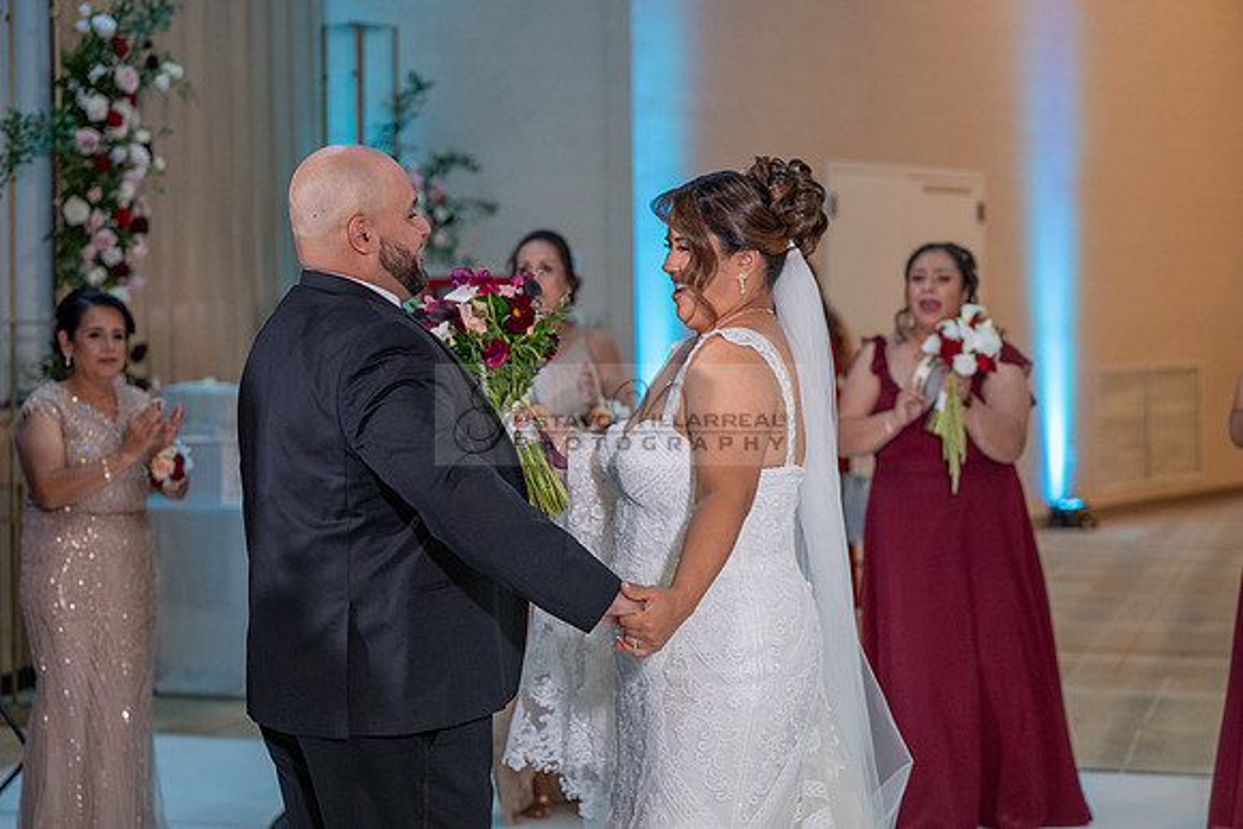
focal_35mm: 72
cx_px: 622
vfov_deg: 18.9
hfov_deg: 28.1
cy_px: 414
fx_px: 2486
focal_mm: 72
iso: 1600
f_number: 3.2
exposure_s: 1/200
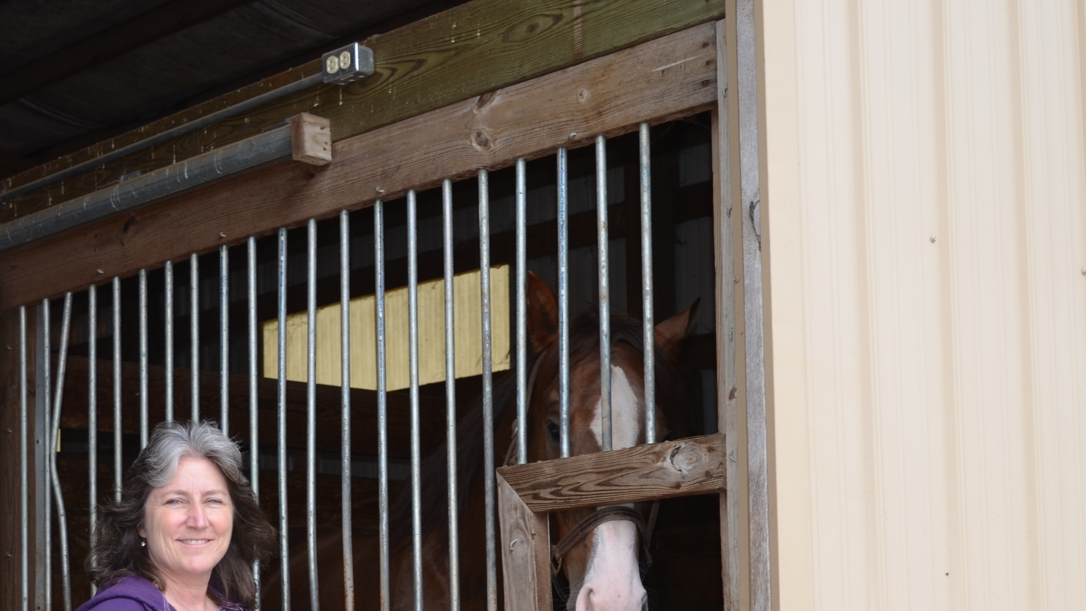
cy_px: 594
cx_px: 490
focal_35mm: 78
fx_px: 2246
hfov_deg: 27.2
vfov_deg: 15.2
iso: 180
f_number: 4.5
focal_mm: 30
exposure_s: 1/200
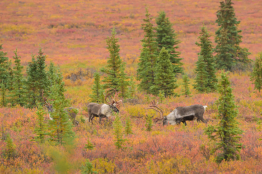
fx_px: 3256
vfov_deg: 3.1
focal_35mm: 448
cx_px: 147
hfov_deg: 4.6
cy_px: 97
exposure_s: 1/1000
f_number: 5.6
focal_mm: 400
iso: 2000
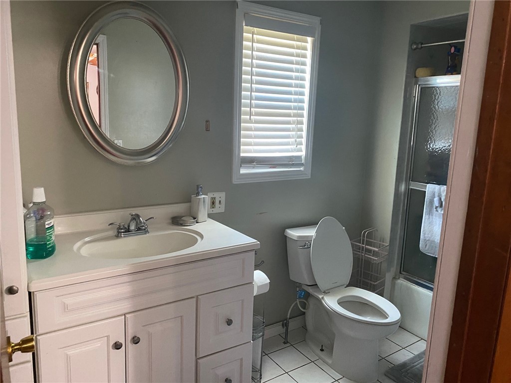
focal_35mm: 26
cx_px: 256
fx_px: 384
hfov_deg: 67.3
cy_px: 192
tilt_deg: -10.9
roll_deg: -1.3
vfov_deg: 53.1
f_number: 1.8
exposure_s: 1/30
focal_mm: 4.25
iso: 500
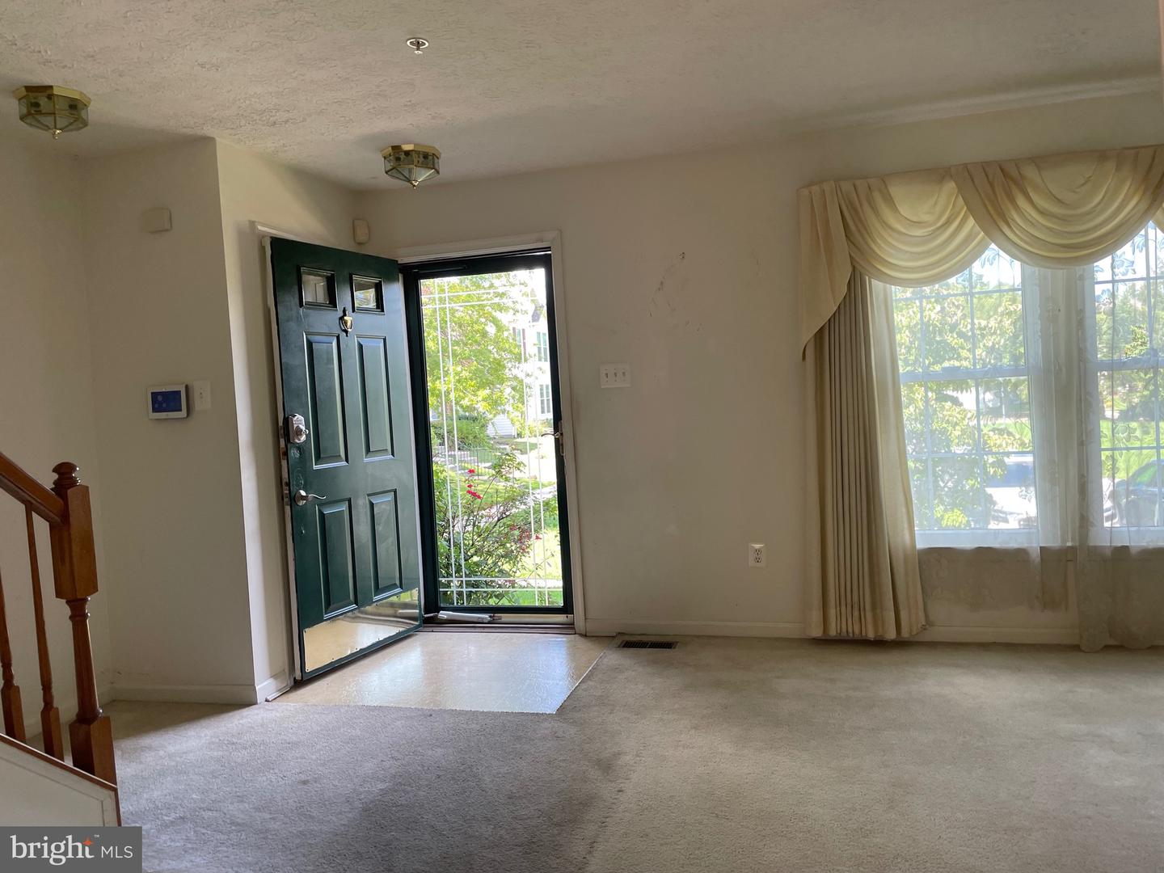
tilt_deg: -2.8
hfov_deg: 67.3
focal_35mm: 26
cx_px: 582
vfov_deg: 53.1
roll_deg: +4.8
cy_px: 436
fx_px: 874
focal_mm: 4.2
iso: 50
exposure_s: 1/121
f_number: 1.6
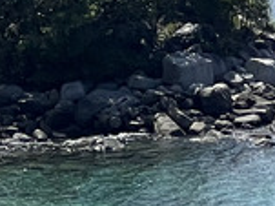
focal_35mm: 611
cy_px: 95
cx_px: -106
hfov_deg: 3.2
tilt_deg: -6.9
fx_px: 4850
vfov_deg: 2.4
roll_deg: +0.8
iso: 32
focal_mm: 9
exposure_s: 1/1054
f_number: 2.8
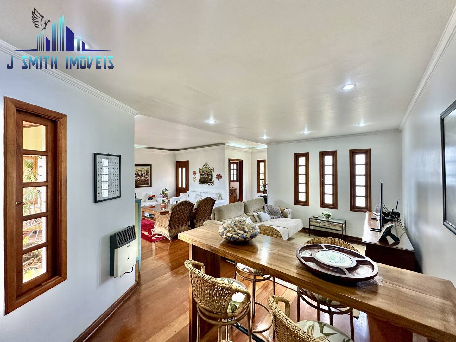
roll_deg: -0.1
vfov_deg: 85.7
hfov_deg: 102.1
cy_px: 171
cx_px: 228
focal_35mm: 14
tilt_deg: +0.7
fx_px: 184
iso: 160
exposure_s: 1/120
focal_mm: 2.22
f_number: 2.2
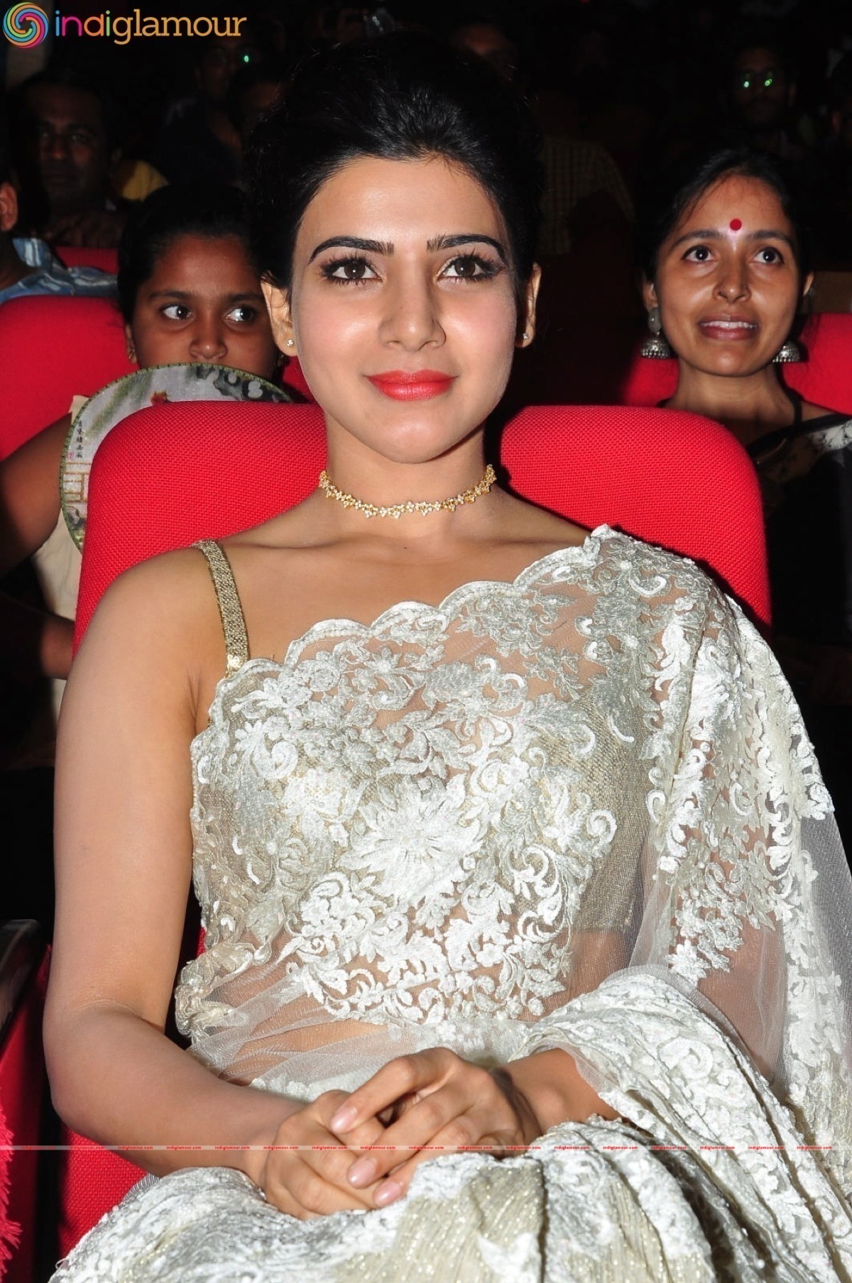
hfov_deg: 18.9
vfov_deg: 28.1
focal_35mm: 72
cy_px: 642
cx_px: 426
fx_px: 2564
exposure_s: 1/125
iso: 400
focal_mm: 48
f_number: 11
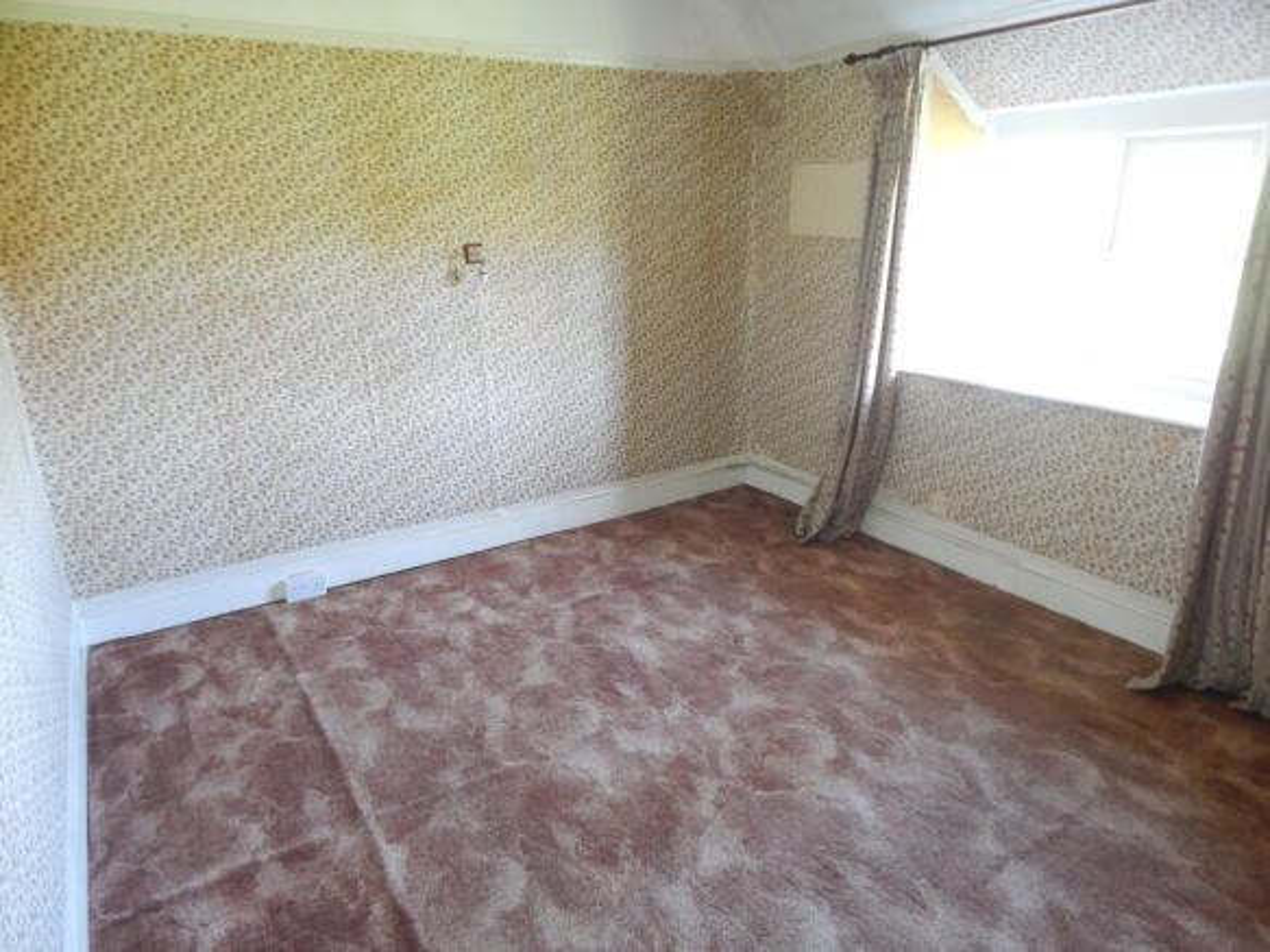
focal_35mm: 22
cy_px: 476
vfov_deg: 61.1
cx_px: 635
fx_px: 807
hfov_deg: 76.4
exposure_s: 1/13
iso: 400
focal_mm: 4
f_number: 3
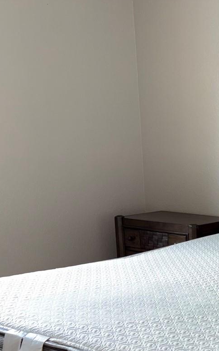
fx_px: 544
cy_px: 268
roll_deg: -0.8
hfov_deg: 19.8
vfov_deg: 34.8
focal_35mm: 57
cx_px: 326
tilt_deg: -13.1
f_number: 1.6
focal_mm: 5.96
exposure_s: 1/15
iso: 64
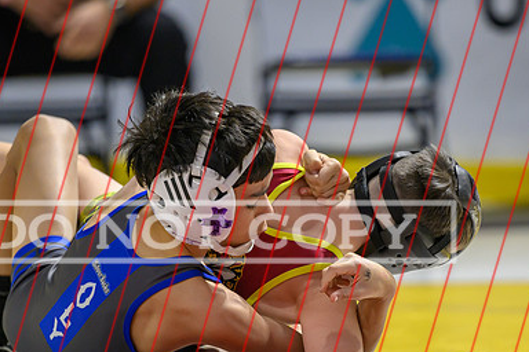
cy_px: 290
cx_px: 329
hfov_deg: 4.6
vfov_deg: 3.1
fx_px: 6612
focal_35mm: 450
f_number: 2.8
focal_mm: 200
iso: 1800
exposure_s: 1/800
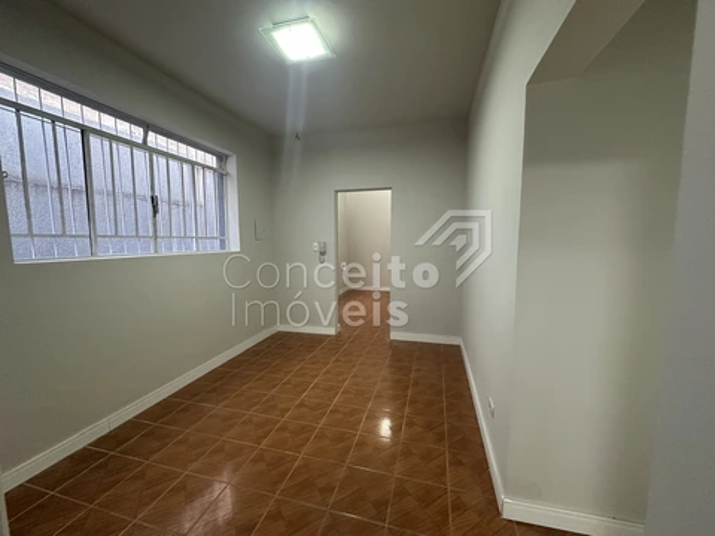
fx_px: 289
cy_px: 268
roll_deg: +0.8
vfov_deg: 85.7
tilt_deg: -4.8
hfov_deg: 102.1
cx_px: 358
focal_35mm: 14
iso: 400
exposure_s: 1/60
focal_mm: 2.22
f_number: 2.2
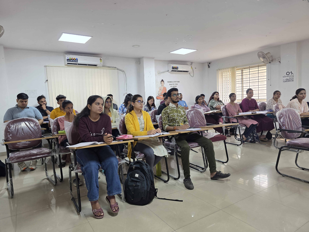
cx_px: 154
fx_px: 205
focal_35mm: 23
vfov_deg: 58.9
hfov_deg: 73.9
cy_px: 116
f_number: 1.7
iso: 200
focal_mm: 6.3
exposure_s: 1/100
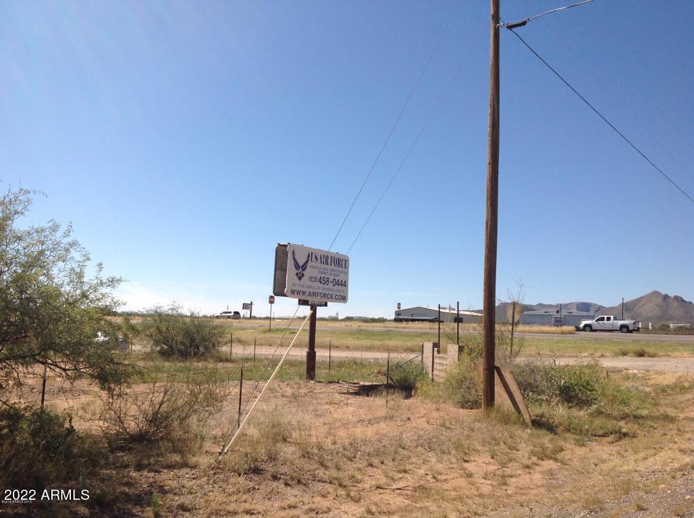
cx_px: 347
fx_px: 701
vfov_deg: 40.6
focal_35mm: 35
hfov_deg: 52.7
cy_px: 259
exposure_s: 1/2519
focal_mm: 4.28
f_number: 2.4
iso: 50
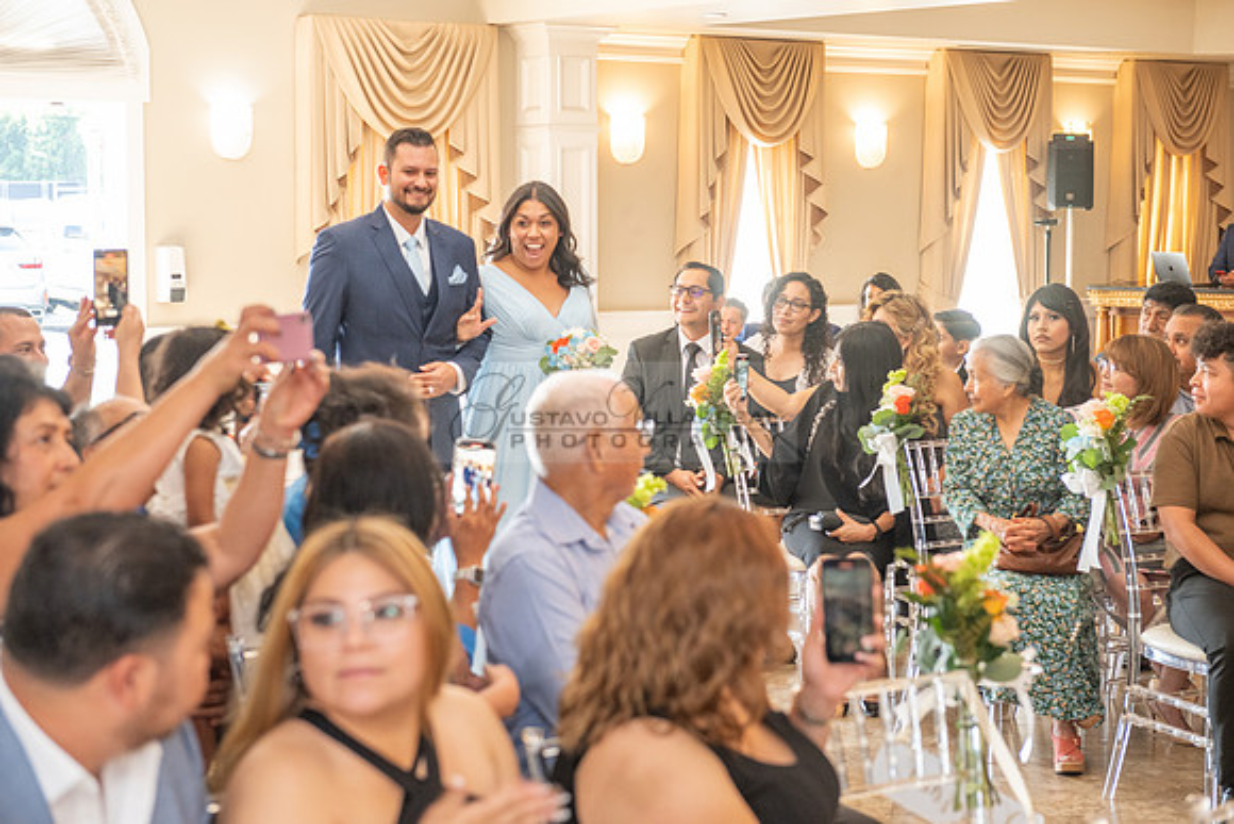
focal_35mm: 70
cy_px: 412
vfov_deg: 19.5
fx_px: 2400
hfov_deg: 28.8
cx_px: 617
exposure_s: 1/200
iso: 1250
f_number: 4.5
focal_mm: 70
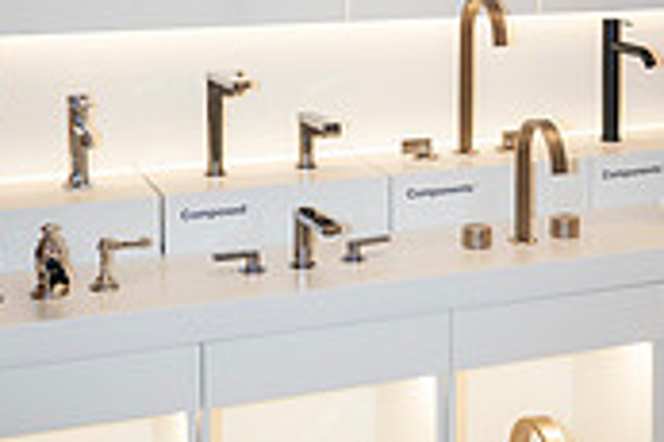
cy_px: -19
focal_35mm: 73
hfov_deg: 27.6
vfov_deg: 18.1
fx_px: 1345
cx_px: 411
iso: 500
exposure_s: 1/200
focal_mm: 28
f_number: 3.5
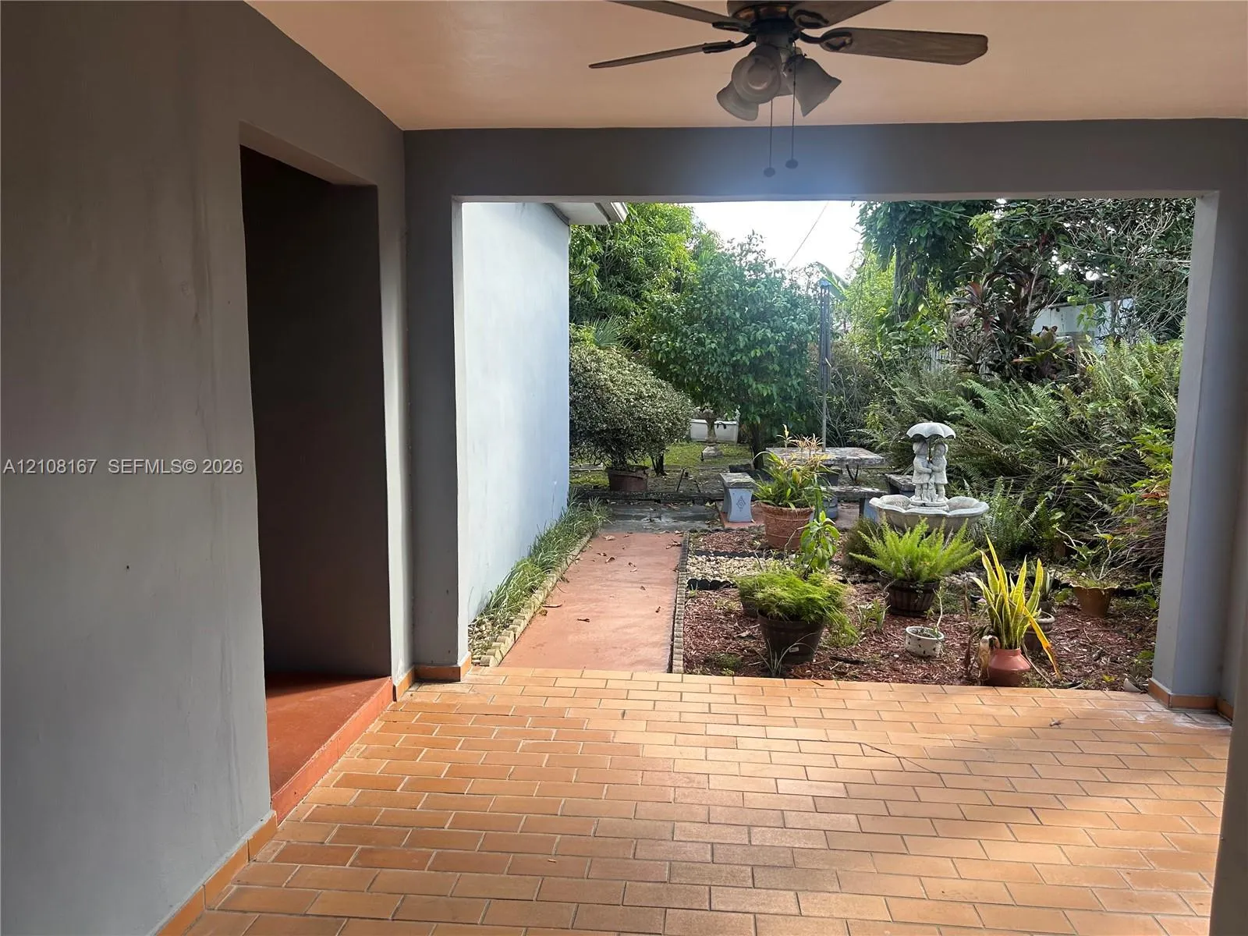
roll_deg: -0.4
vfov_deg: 53.1
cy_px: 468
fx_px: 937
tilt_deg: -7.0
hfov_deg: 67.3
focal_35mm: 26
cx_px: 624
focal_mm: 5.7
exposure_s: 1/427
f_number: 1.5
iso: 50
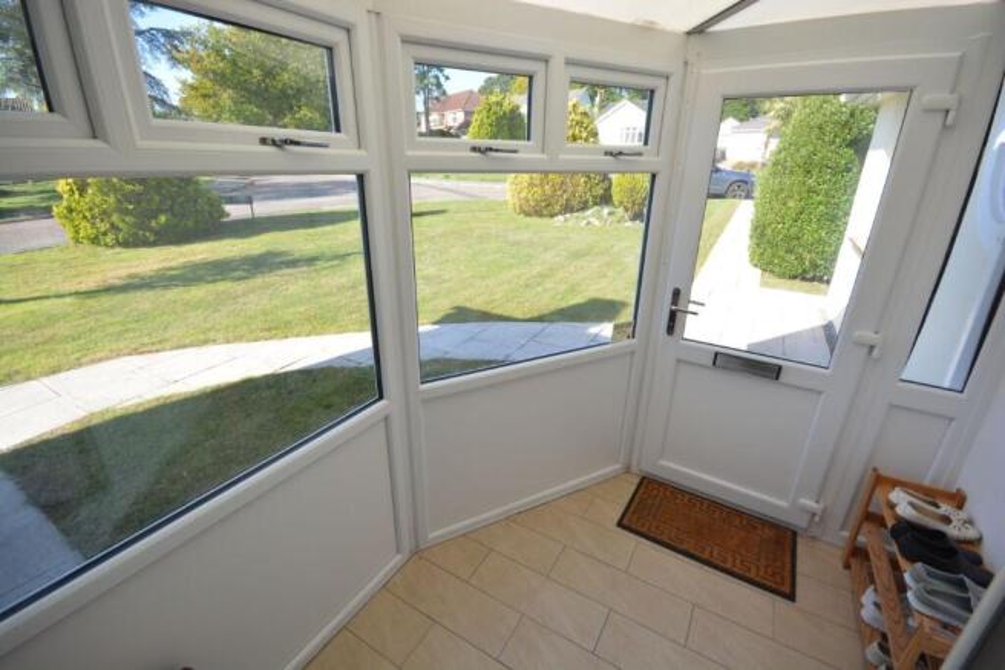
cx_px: 502
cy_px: 335
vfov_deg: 77.3
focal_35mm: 15
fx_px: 419
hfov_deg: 100.4
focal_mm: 10
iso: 400
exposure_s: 1/250
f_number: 8
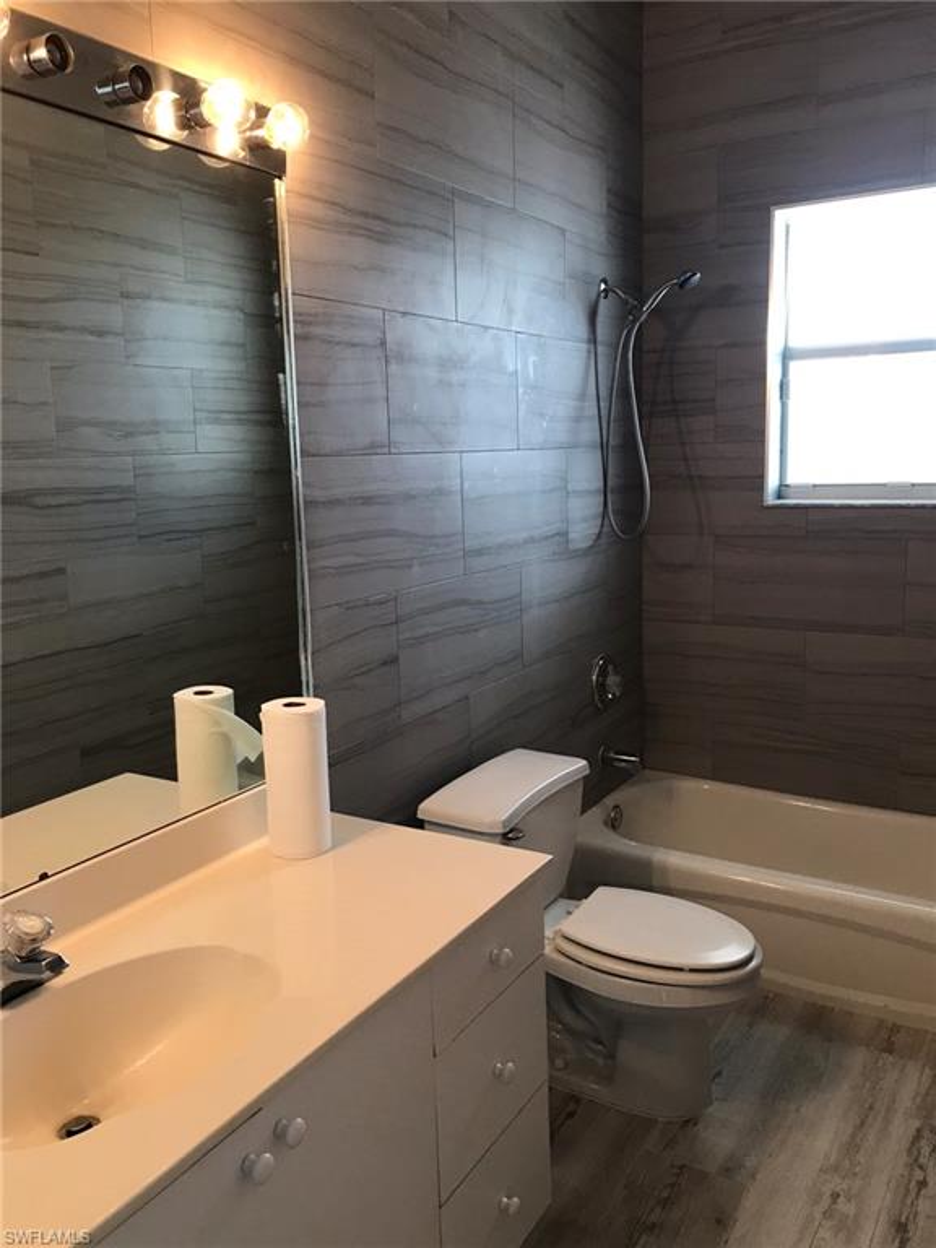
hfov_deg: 49.7
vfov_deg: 63.4
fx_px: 1009
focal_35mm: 28
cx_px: 468
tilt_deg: -10.0
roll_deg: +1.2
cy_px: 624
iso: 25
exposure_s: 1/30
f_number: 1.8
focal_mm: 3.99
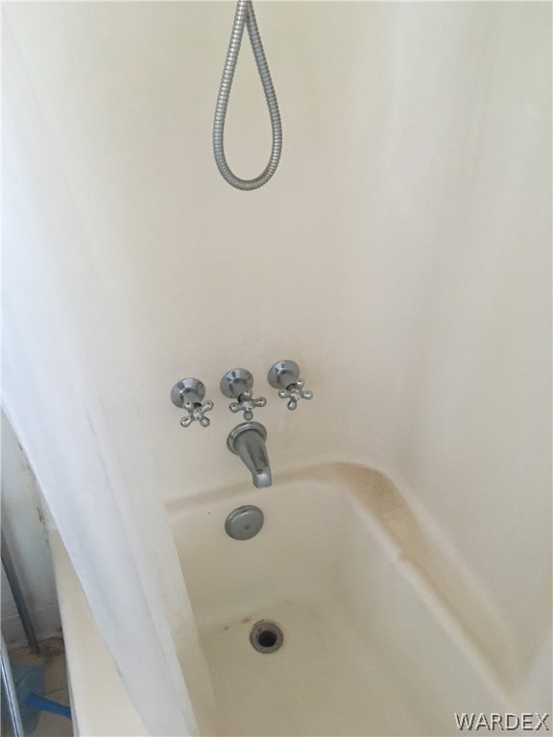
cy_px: 368
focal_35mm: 29
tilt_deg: -34.6
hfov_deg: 48.2
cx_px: 276
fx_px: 618
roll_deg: +0.4
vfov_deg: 61.7
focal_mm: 4.15
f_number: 2.2
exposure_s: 1/15
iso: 200
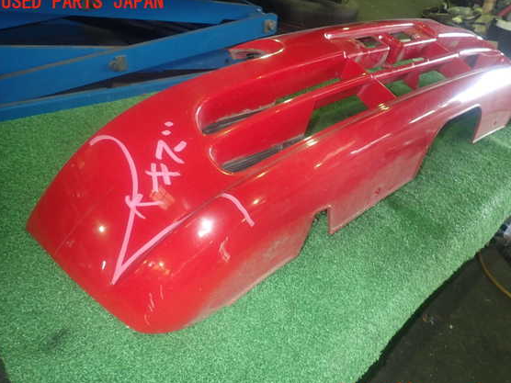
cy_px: 197
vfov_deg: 51.3
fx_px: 399
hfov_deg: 65.3
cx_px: 272
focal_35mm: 27
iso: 200
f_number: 2
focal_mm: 4.5
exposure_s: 1/30
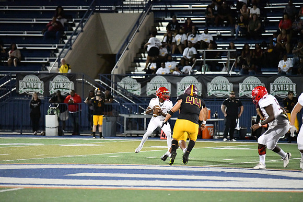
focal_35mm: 200
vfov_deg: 6.9
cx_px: 152
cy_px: 101
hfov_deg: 10.3
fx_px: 1684
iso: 18000
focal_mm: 200
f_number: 2.8
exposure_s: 1/3200
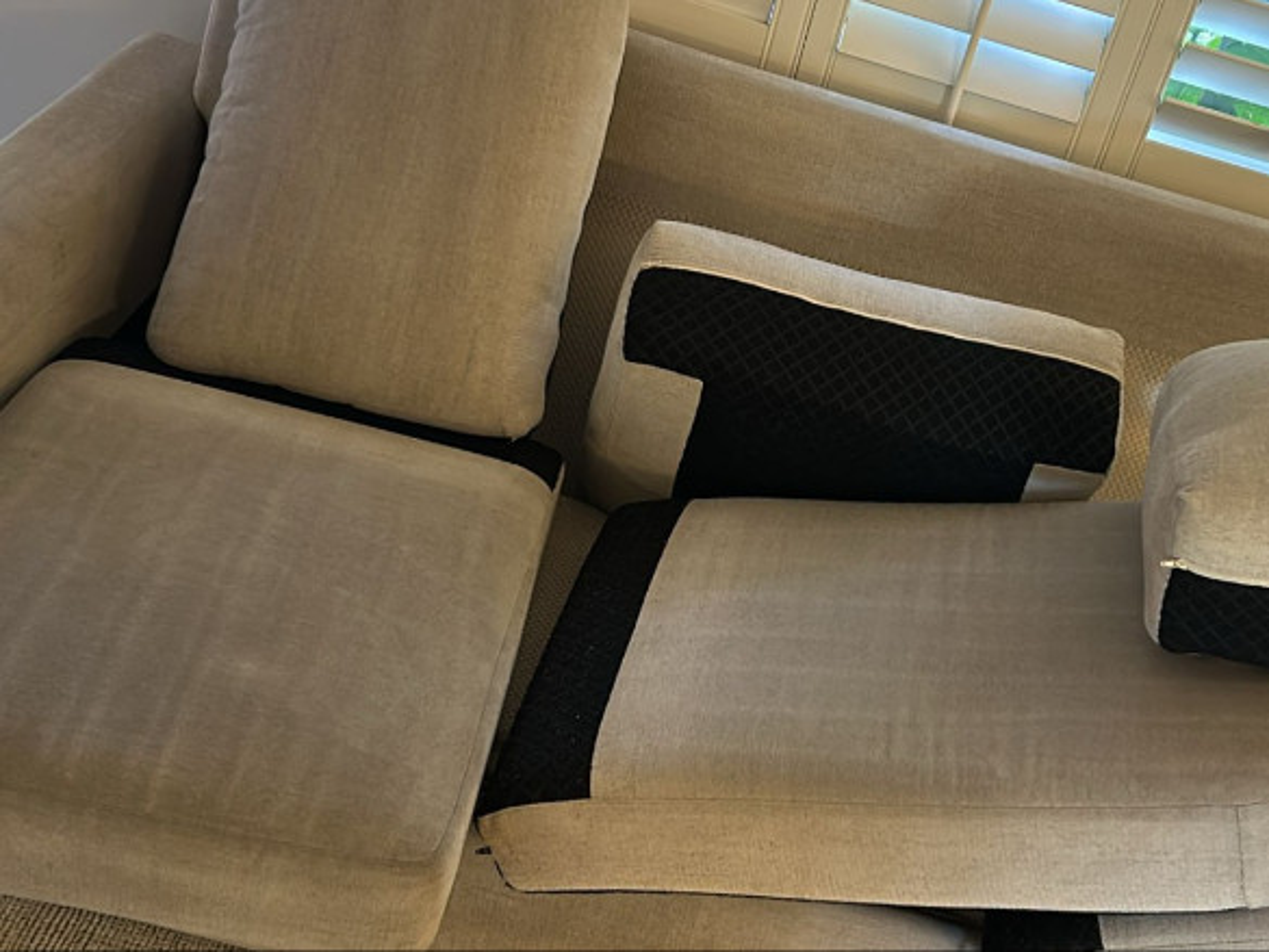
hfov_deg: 67.3
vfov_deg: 53.1
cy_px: 476
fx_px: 953
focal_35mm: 26
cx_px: 634
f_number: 1.8
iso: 32
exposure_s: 1/2105
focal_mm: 4.2
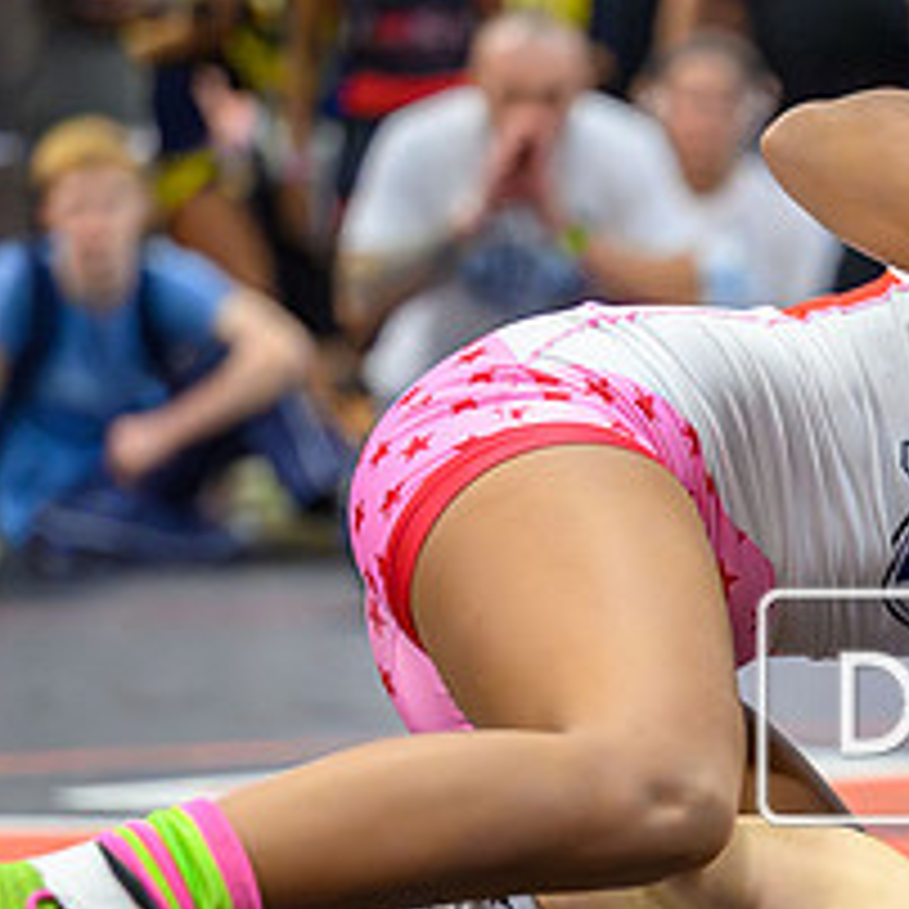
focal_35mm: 254
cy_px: 740
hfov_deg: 6.8
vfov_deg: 6.9
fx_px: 7546
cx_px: 1152
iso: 20000
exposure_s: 1/640
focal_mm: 99
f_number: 2.8
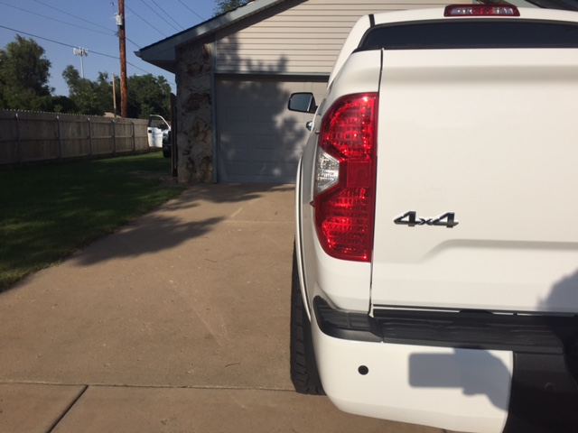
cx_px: 289
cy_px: 216
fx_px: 484
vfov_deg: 48.2
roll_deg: -1.1
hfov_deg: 61.7
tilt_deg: -5.9
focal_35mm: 29
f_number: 2.2
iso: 32
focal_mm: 4.15
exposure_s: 1/4950
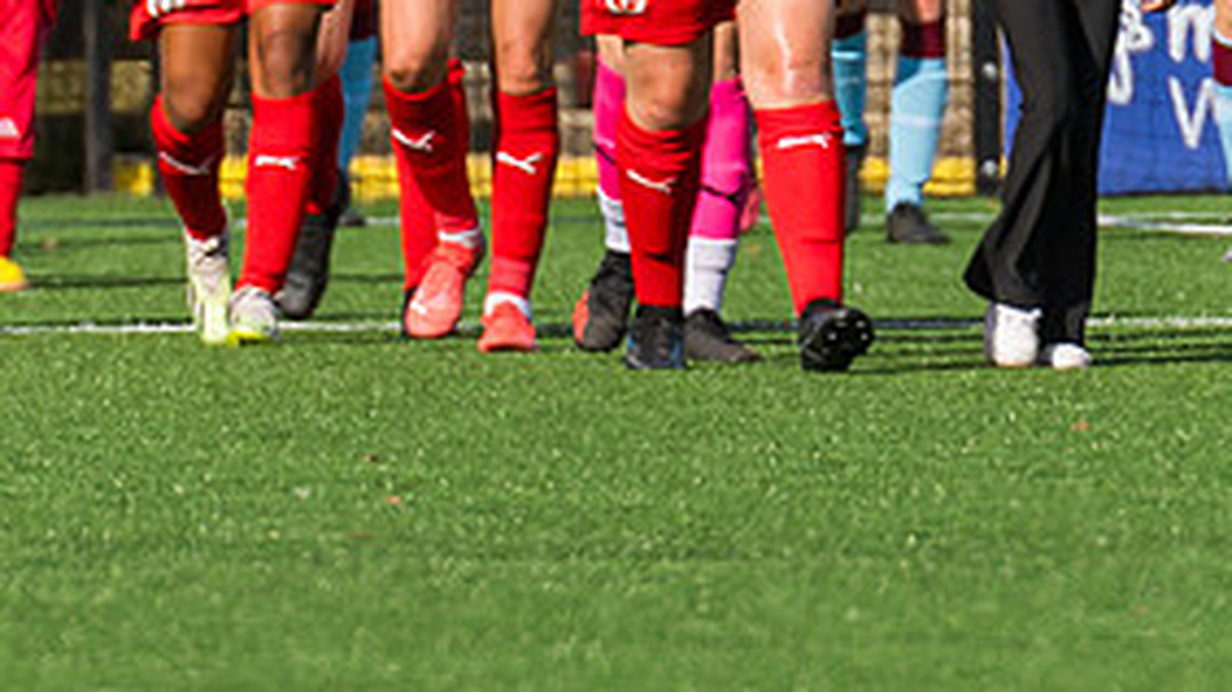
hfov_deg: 1.3
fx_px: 52972
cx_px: 572
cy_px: 92
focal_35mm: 1622
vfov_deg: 0.7
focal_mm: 300
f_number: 4
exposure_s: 1/2000
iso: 200
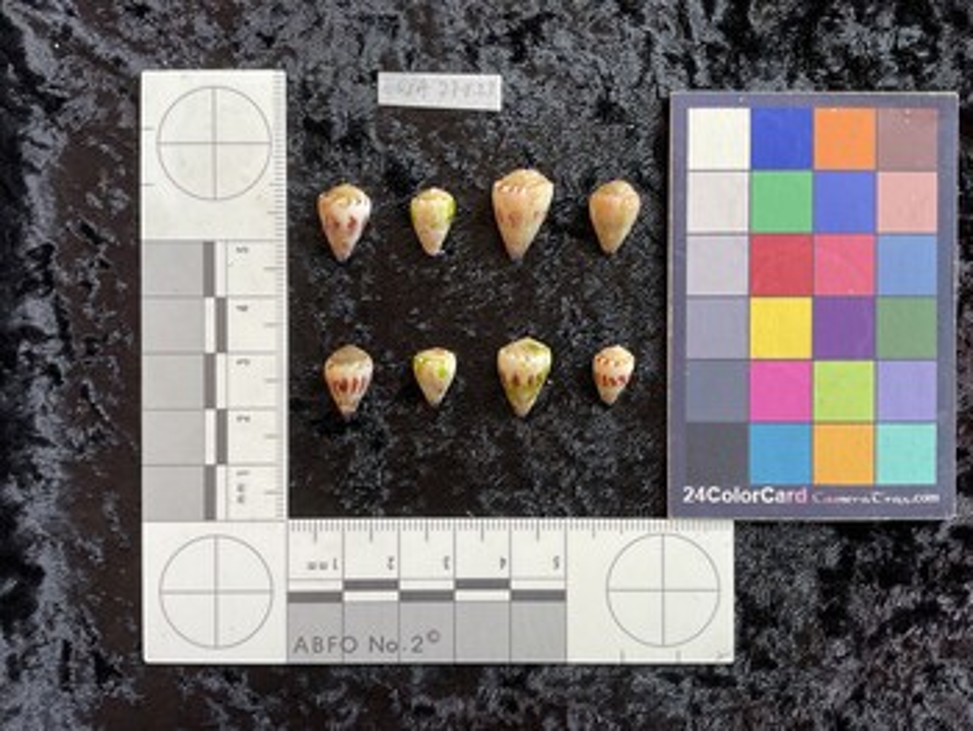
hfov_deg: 61.6
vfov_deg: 48.3
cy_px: 366
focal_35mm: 29
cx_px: 486
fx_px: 816
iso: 50
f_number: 1.8
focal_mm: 3
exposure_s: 1/120
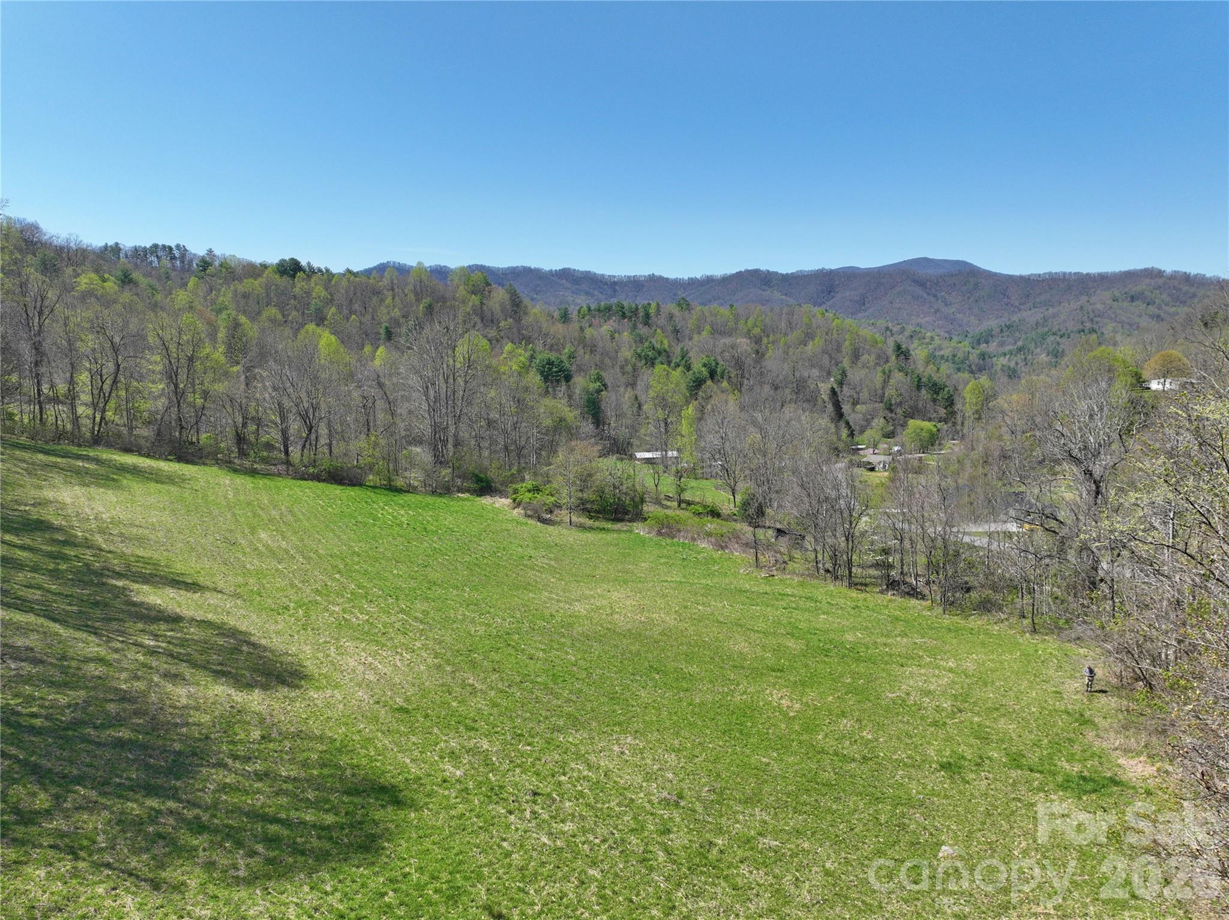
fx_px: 852
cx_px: 614
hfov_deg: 71.6
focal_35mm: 24
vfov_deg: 56.8
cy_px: 460
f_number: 2.8
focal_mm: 12.29
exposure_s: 1/1600
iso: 100
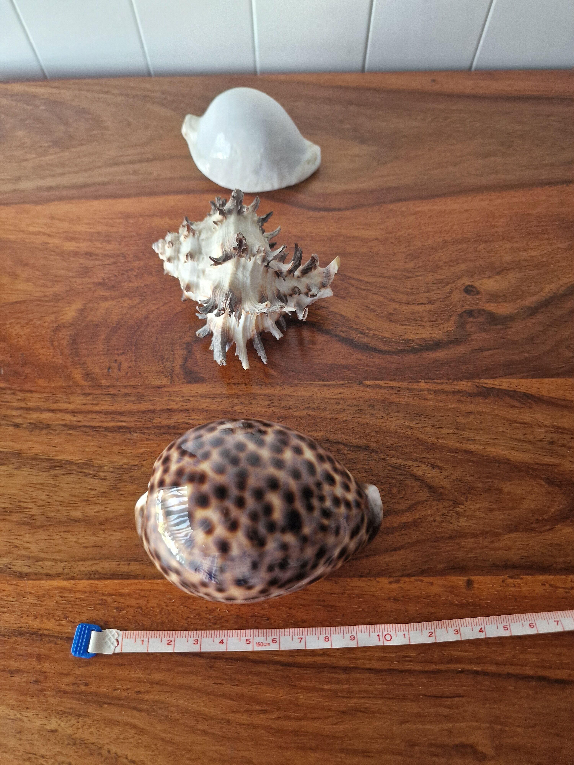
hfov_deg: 58.9
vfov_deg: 73.9
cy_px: 382
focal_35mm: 23
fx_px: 509
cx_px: 287
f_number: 1.8
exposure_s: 1/50
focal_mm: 6.4
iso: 250
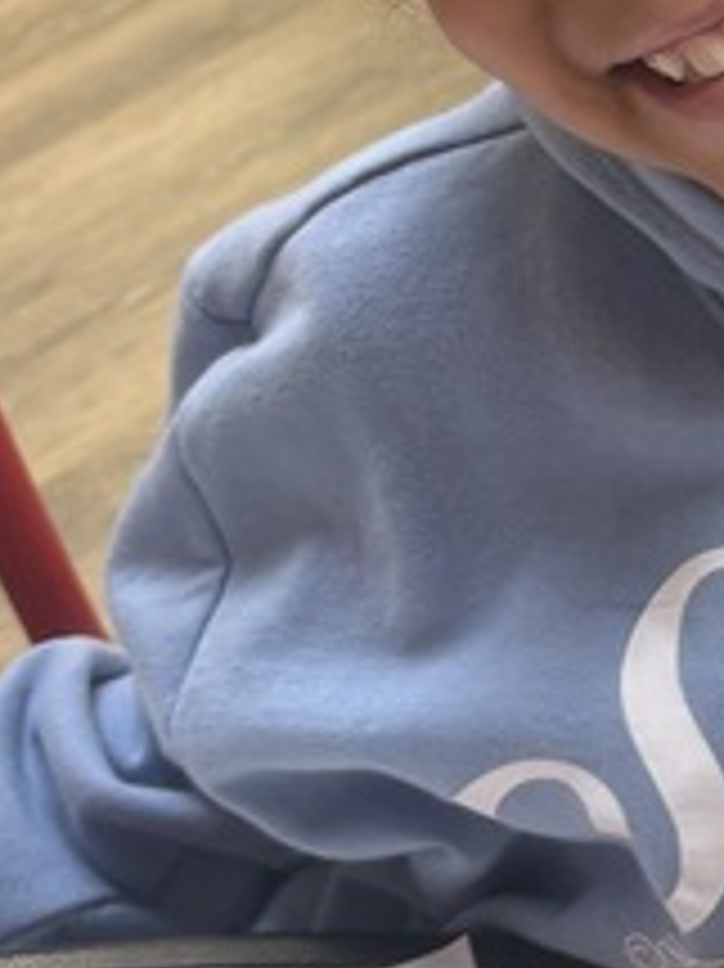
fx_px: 3461
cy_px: 45
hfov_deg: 10.8
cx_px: 1475
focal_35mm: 124
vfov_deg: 15.7
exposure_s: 1/60
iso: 80
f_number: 1.6
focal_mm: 5.96
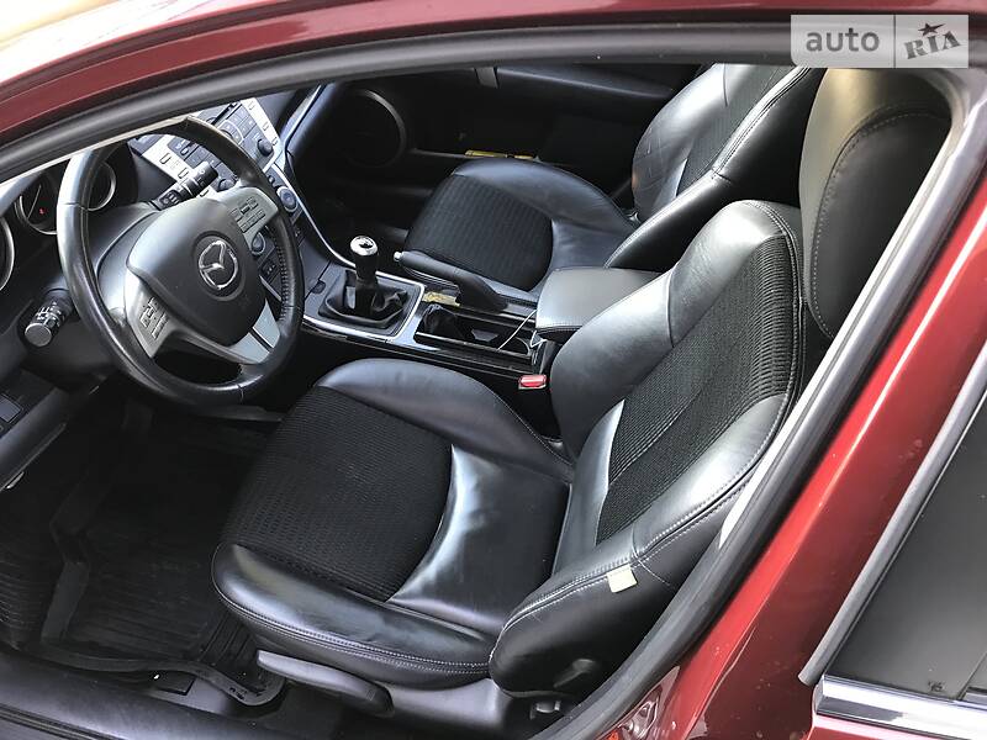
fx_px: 798
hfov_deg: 63.4
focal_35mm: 28
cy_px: 370
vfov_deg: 49.7
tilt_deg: -45.5
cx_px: 494
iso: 40
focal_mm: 4
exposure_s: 1/25
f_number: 1.8
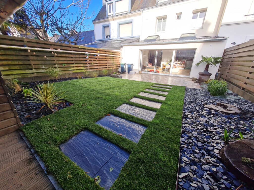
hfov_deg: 106.2
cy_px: 95
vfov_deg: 89.9
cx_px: 127
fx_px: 95
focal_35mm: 13
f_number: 2.2
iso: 50
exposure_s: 1/346
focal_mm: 1.74
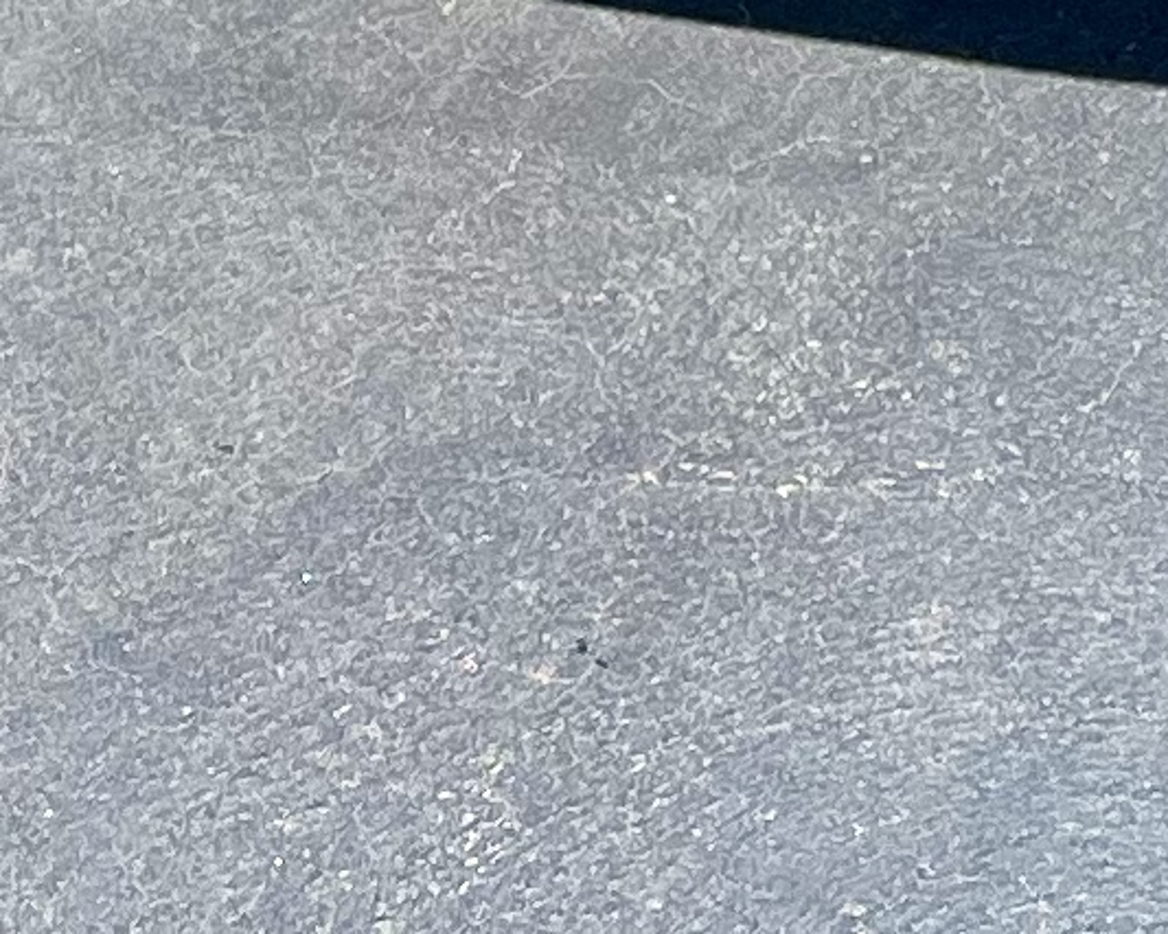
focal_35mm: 192
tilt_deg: -9.8
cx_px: 1124
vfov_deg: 6.8
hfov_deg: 10.0
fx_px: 6635
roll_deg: -1.1
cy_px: -2379
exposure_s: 1/3704
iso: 50
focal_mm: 5.7
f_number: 1.5
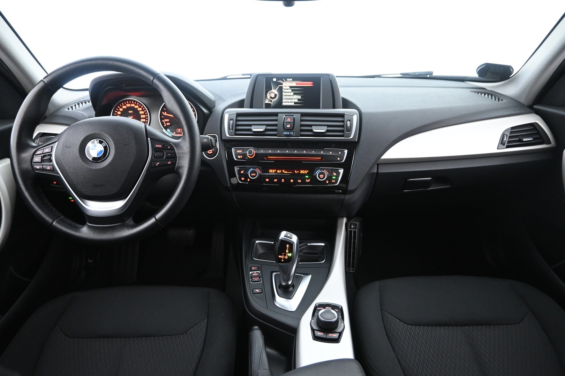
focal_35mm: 24
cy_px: 188
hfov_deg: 73.7
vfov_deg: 53.1
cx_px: 282
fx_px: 377
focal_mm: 16
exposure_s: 1/10
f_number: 3.5
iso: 2500
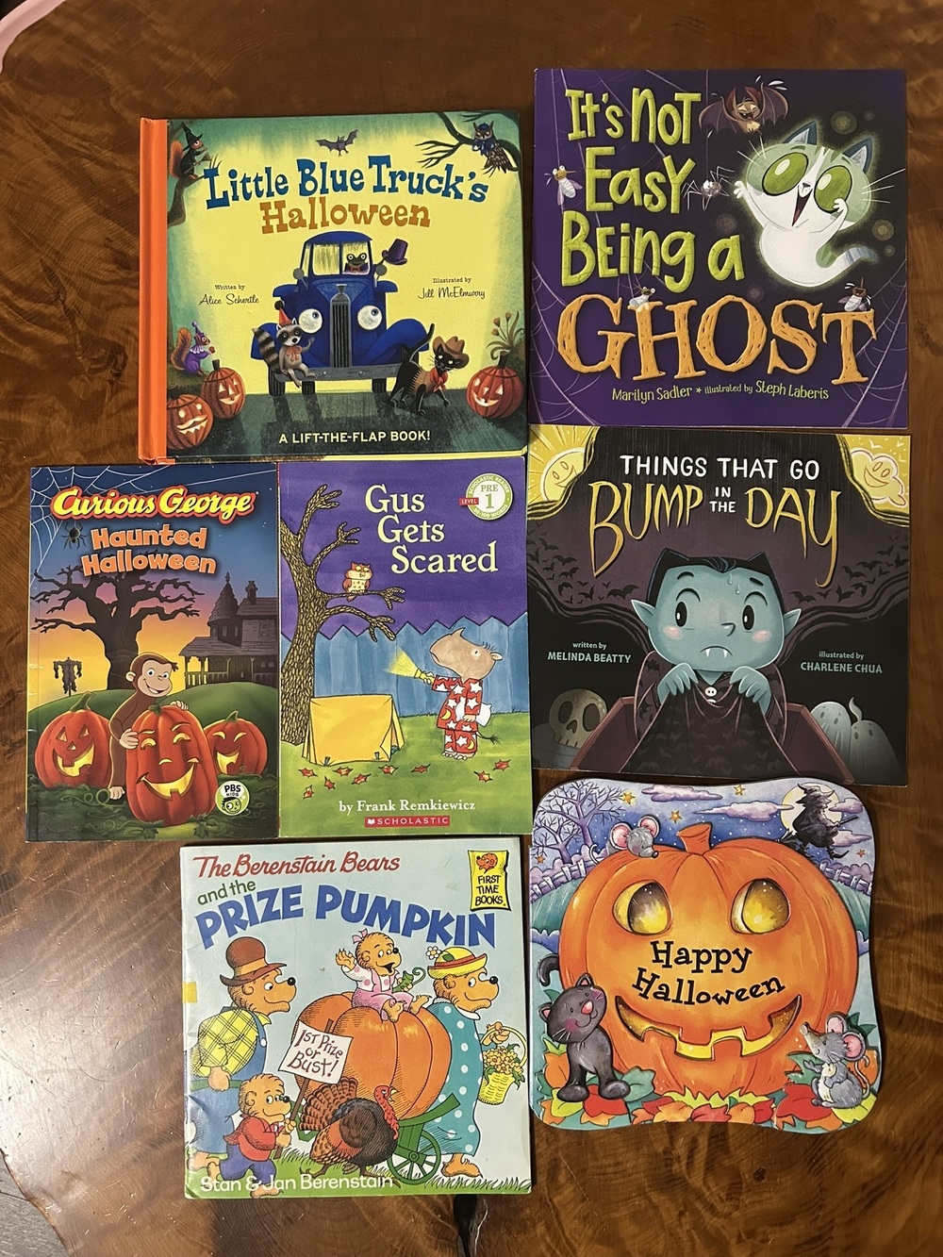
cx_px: 472
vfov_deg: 67.3
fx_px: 944
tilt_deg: -85.7
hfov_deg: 53.1
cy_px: 628
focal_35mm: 26
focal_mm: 5.7
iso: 500
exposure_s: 1/60
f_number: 1.5
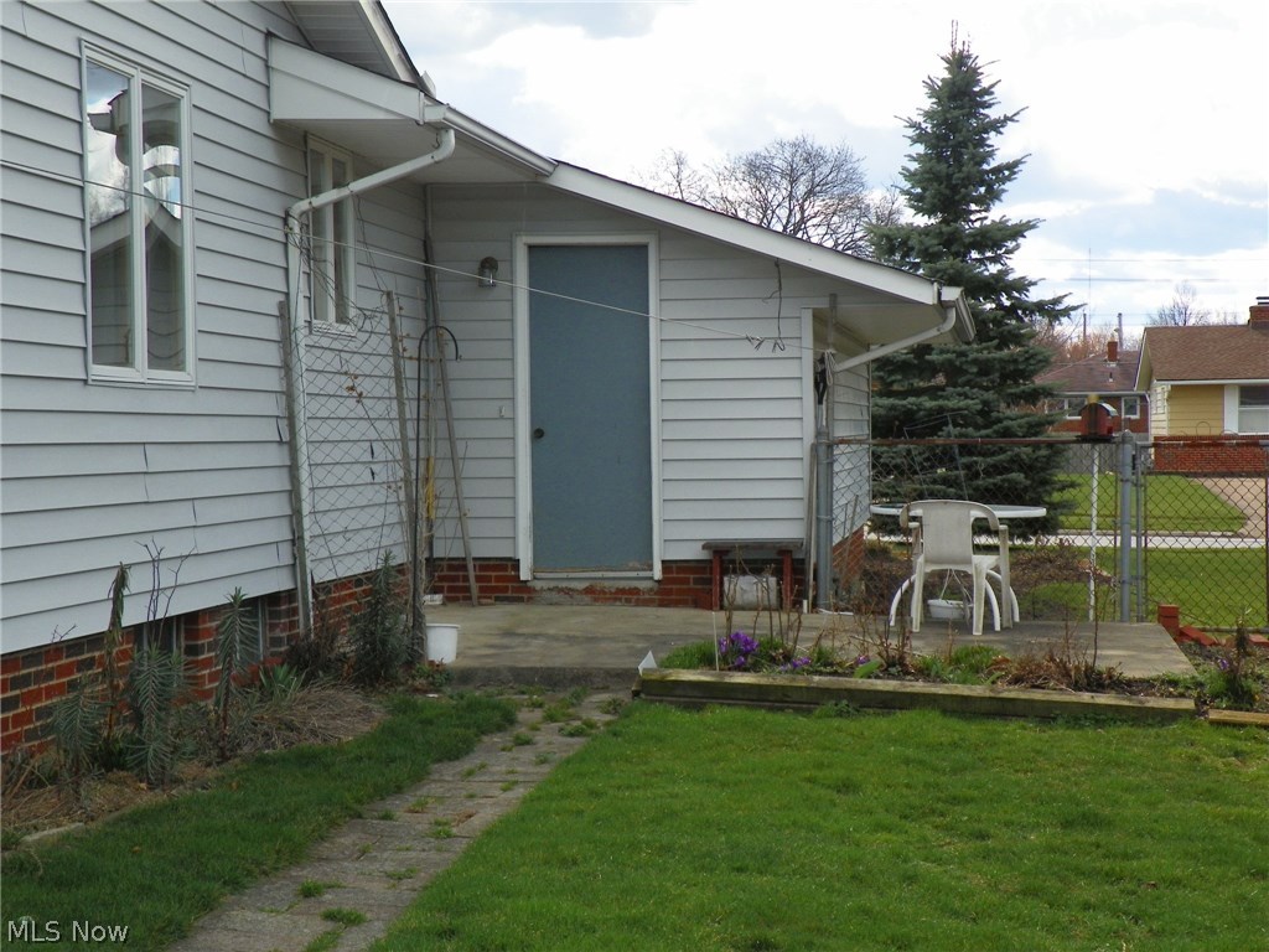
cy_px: 476
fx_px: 2346
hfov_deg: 30.3
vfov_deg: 22.9
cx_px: 634
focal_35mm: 64
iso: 64
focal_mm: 11.4
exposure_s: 1/320
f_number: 4
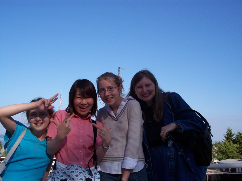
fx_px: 266
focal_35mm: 38
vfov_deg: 37.7
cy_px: 90
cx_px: 121
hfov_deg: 49.0
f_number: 4.8
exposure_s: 1/700
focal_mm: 8
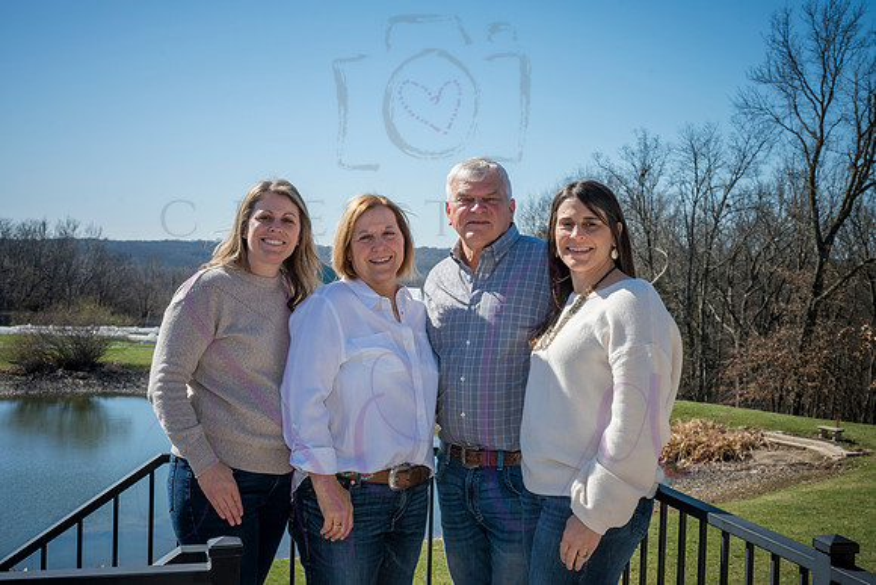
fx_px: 1095
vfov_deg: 29.9
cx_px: 438
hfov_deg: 43.6
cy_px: 292
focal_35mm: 45
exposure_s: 1/640
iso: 400
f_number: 11
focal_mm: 45
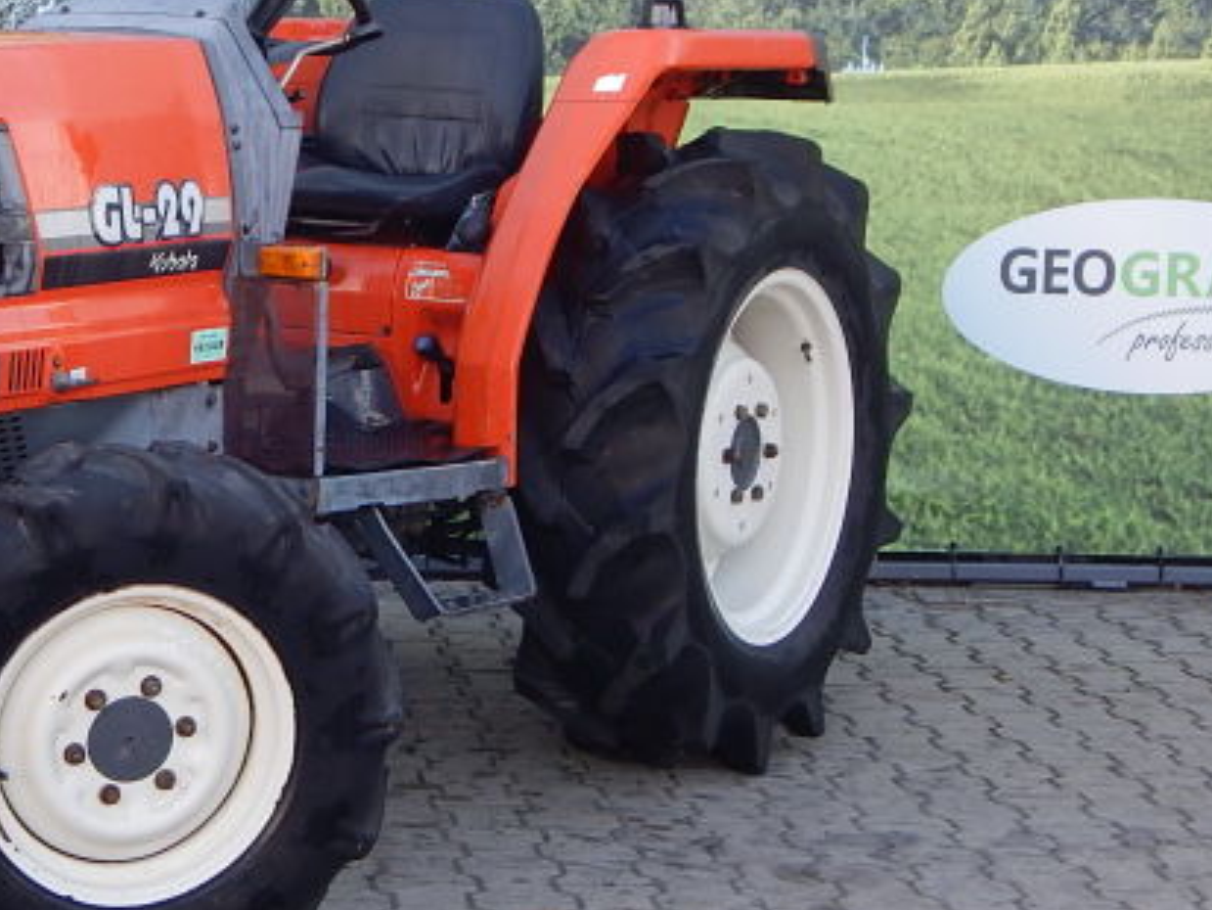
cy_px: 232
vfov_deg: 15.8
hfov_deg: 20.8
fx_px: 3257
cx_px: 214
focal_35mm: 93
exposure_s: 1/160
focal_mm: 8.6
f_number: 3.7
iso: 125
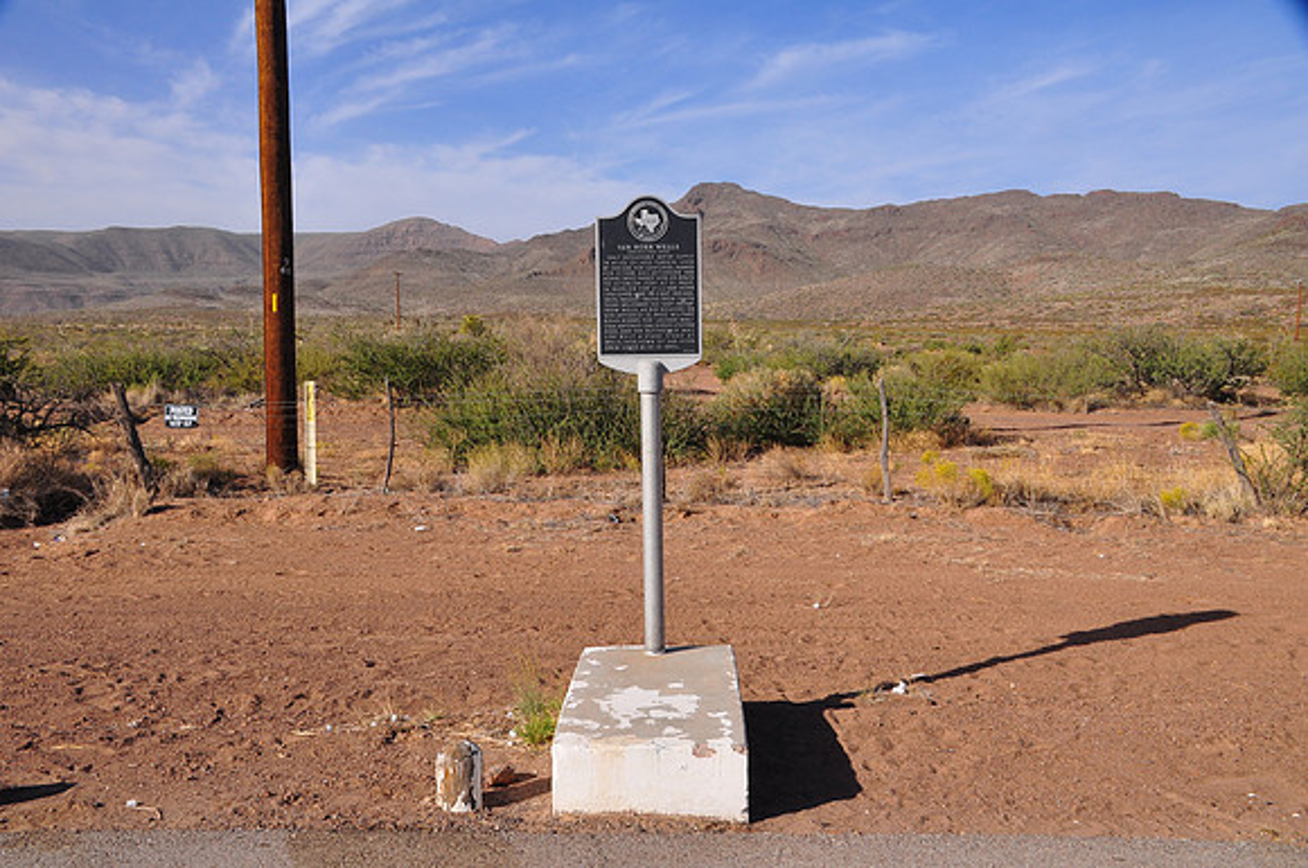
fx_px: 1306
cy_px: 434
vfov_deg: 36.8
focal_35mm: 36
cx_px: 654
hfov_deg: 53.2
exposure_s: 1/200
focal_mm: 24
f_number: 14
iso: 200
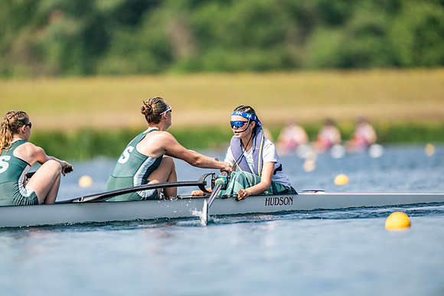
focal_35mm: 600
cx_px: 222
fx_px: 7401
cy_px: 148
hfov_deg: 3.4
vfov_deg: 2.3
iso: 160
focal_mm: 600
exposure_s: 1/2500
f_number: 4
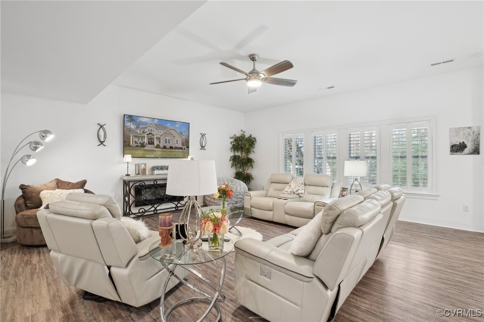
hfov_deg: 97.7
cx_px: 242
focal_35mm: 16
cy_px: 161
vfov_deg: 74.6
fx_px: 212
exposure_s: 1/4
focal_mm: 10.5
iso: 250
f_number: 8
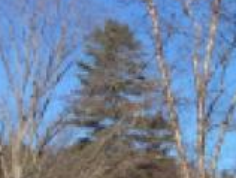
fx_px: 1413
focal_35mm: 207
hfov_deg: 9.0
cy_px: 409
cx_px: 463
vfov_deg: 6.8
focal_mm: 3.3
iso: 32
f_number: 2.4
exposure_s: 1/1330
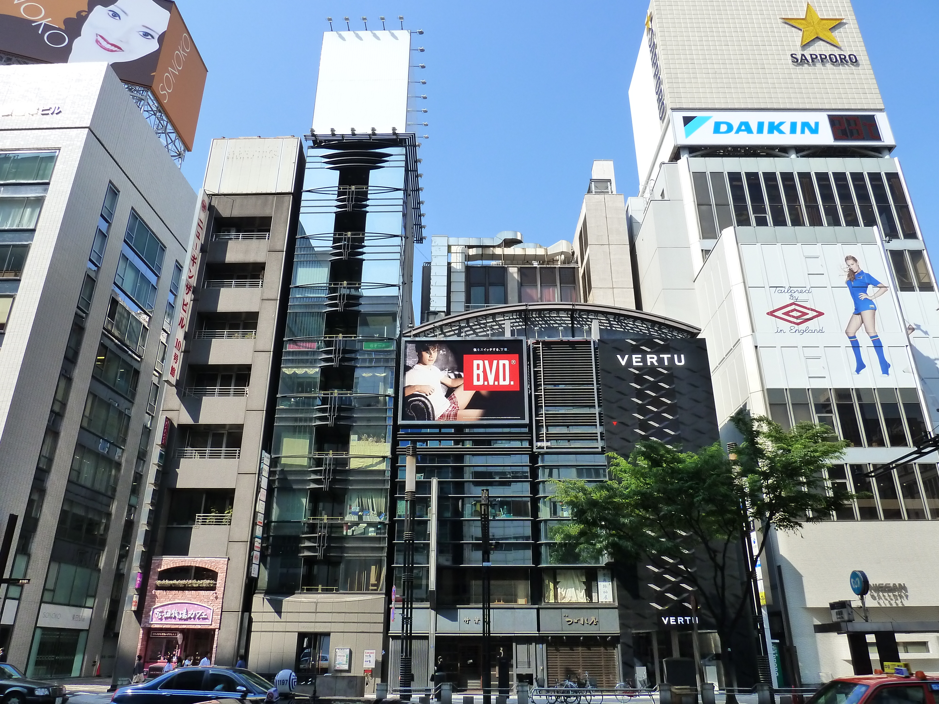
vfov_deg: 54.9
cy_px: 352
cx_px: 470
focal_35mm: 25
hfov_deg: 69.4
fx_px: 678
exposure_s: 1/400
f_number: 4
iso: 200
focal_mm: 4.1
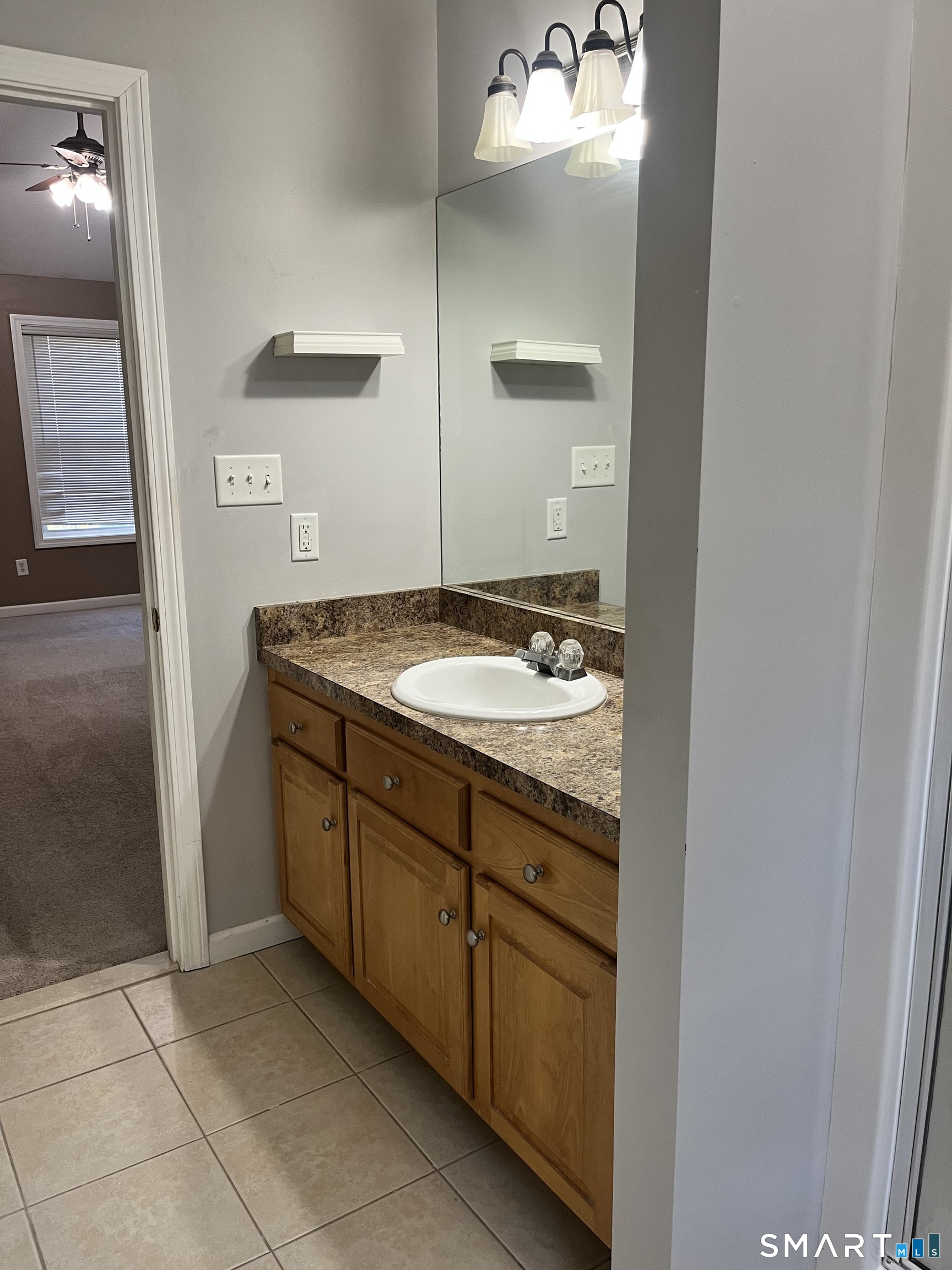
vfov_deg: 67.3
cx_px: 476
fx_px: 953
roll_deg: +1.1
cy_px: 635
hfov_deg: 53.1
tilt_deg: -13.7
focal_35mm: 26
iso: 100
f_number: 1.6
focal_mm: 5.1
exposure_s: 1/60
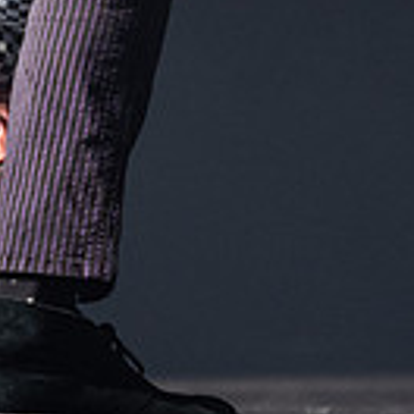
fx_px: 8579
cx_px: -32
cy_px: -123
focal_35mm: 634
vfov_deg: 2.8
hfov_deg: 2.8
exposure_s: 1/400
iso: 800
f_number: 2.8
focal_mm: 140
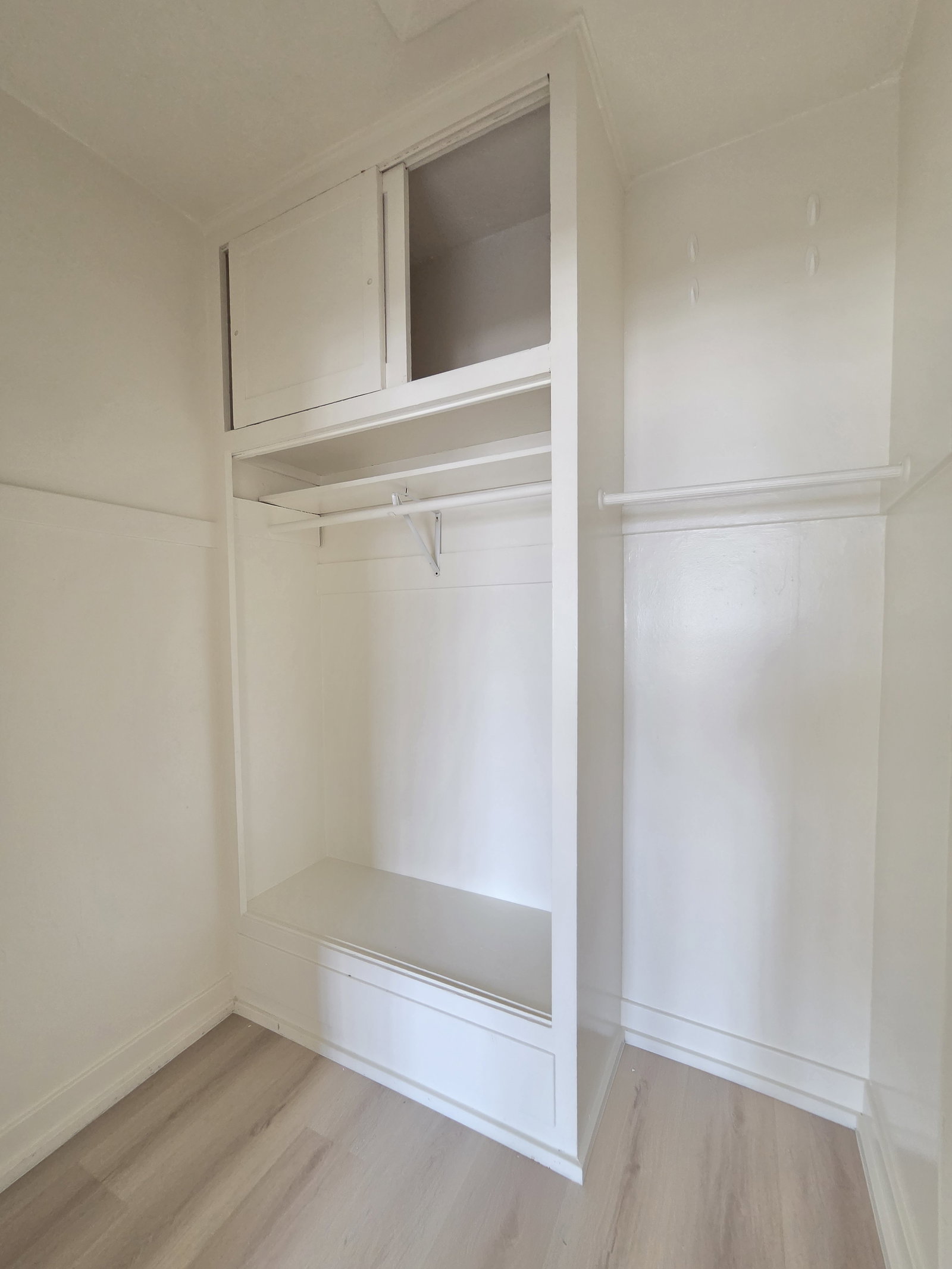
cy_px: 634
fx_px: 477
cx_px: 476
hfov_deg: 89.9
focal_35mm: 13
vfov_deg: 106.2
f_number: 2.2
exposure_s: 1/60
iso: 400
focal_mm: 2.2
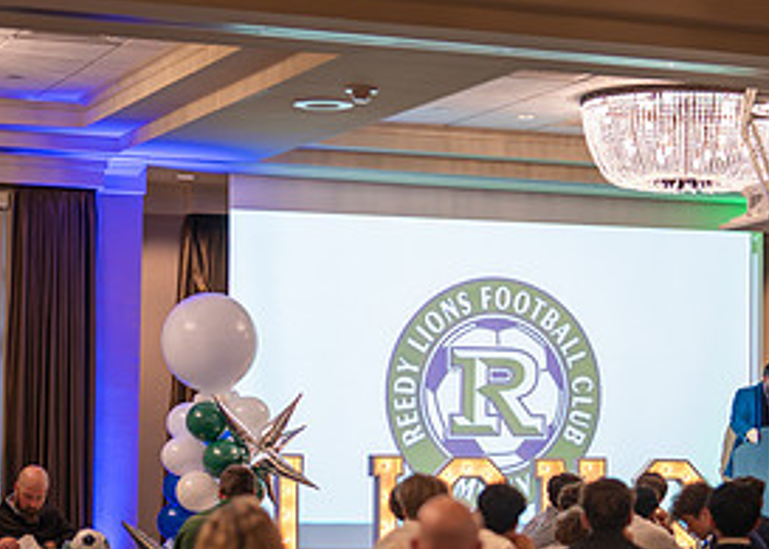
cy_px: 370
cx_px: 548
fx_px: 2512
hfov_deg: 17.3
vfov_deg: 12.5
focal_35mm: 115
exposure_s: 1/400
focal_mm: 50
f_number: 1.2
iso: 1000
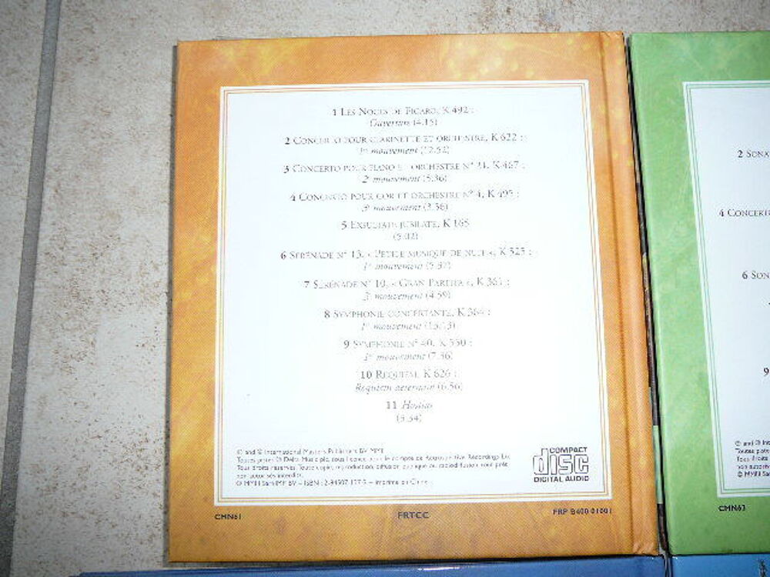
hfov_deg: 52.6
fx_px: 779
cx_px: 385
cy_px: 288
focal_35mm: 35
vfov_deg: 40.7
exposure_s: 1/30
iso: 80
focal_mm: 5.2
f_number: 2.8
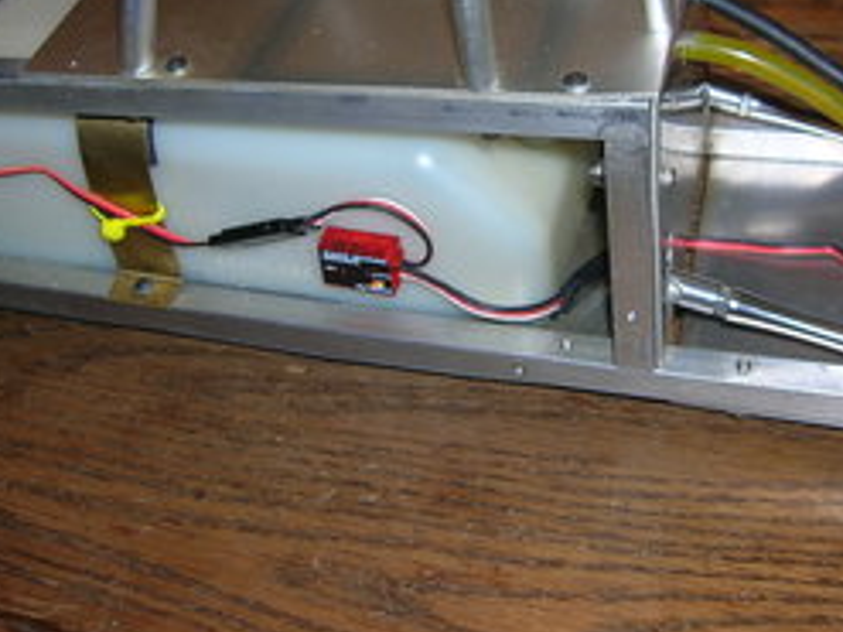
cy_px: 193
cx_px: 440
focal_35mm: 55
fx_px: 1339
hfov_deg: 34.9
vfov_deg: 26.3
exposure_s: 1/60.1
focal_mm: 5.7
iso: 50
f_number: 2.9
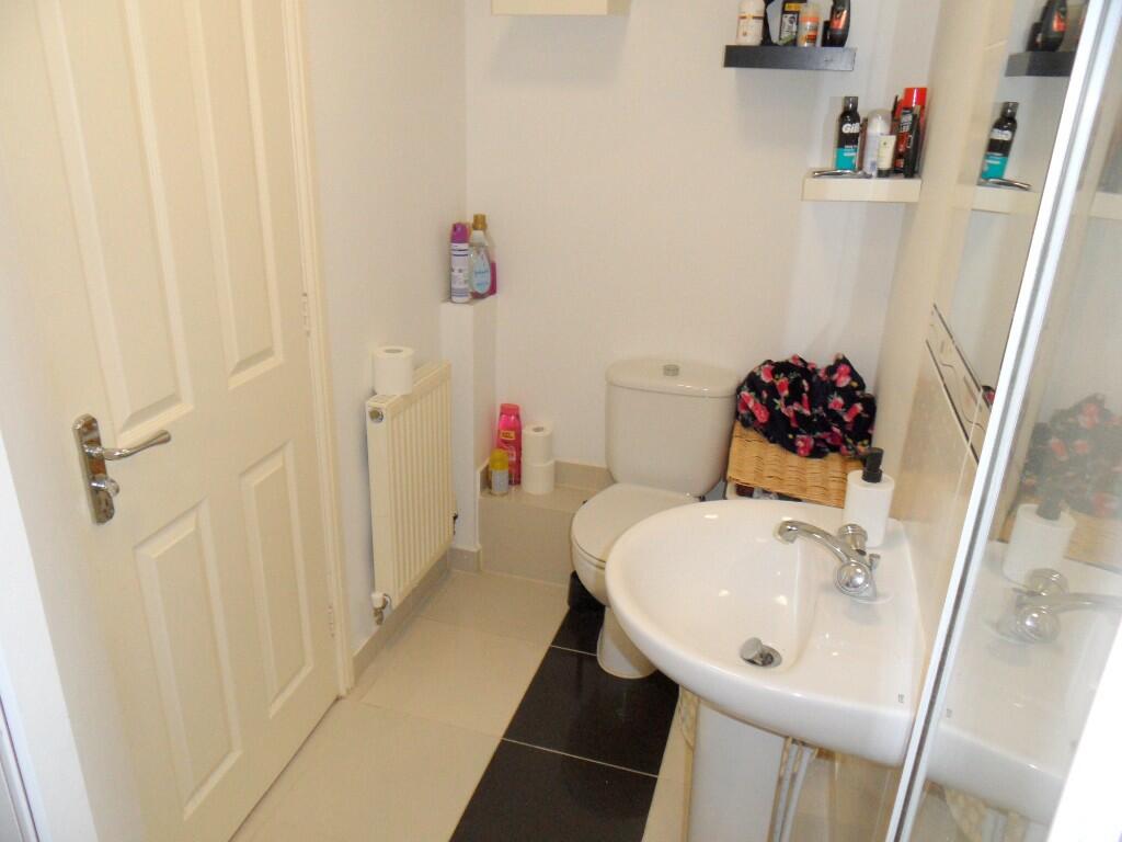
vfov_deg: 56.8
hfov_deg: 71.6
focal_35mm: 24
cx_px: 561
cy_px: 421
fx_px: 778
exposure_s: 1/30
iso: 200
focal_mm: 3.9
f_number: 3.2
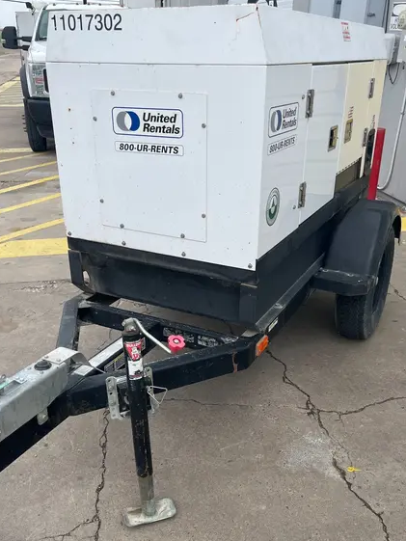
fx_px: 531
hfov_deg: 41.8
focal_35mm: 34
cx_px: 212
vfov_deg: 53.7
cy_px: 318
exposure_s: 1/1075
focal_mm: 5.1
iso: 50
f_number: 1.6
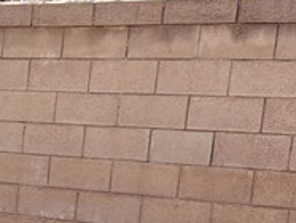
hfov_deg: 11.1
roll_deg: +0.4
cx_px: -466
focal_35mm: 143
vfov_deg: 10.1
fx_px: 1224
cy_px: 311
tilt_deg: -12.9
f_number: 1.5
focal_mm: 5.7
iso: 50
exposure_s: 1/1575
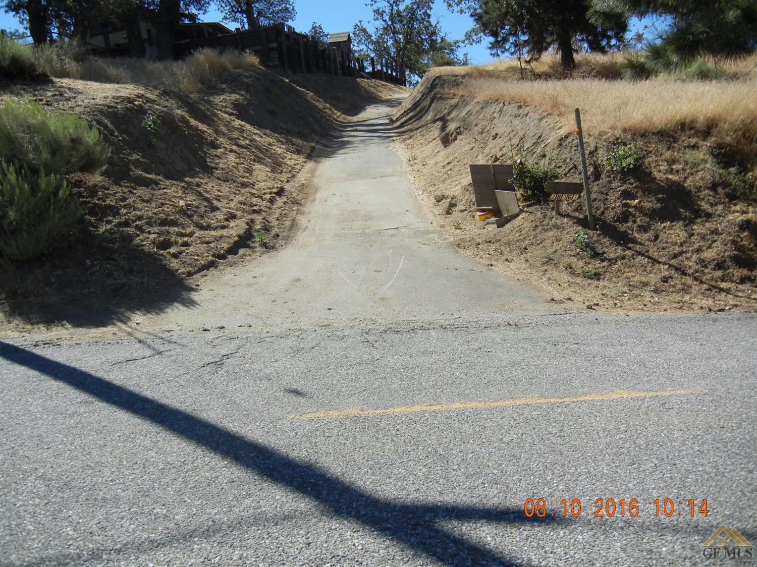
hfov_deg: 60.0
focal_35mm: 30
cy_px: 284
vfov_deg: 46.8
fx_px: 656
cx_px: 378
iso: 160
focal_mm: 5.4
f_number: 7
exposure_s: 1/410
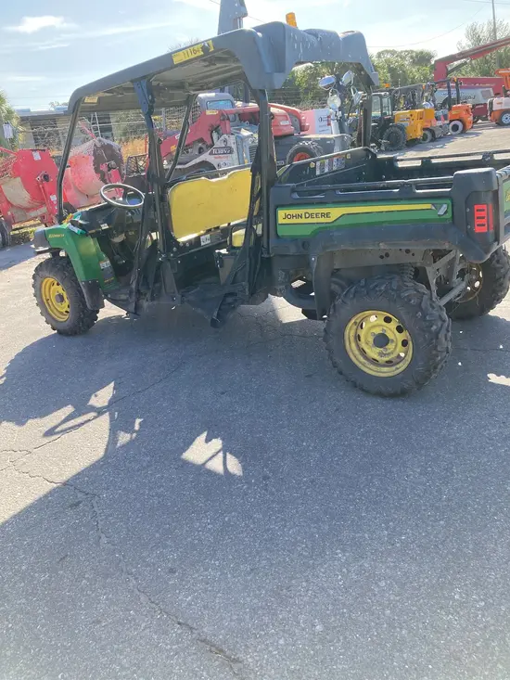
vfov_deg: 63.4
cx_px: 255
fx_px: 550
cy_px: 340
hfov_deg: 49.8
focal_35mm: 28
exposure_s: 1/592
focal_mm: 3.99
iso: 20
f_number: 1.8
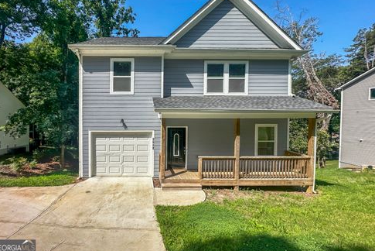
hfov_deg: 100.4
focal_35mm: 15
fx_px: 156
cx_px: 186
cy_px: 109
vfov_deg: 77.0
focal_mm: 2.22
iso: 50
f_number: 2.2
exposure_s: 1/2200
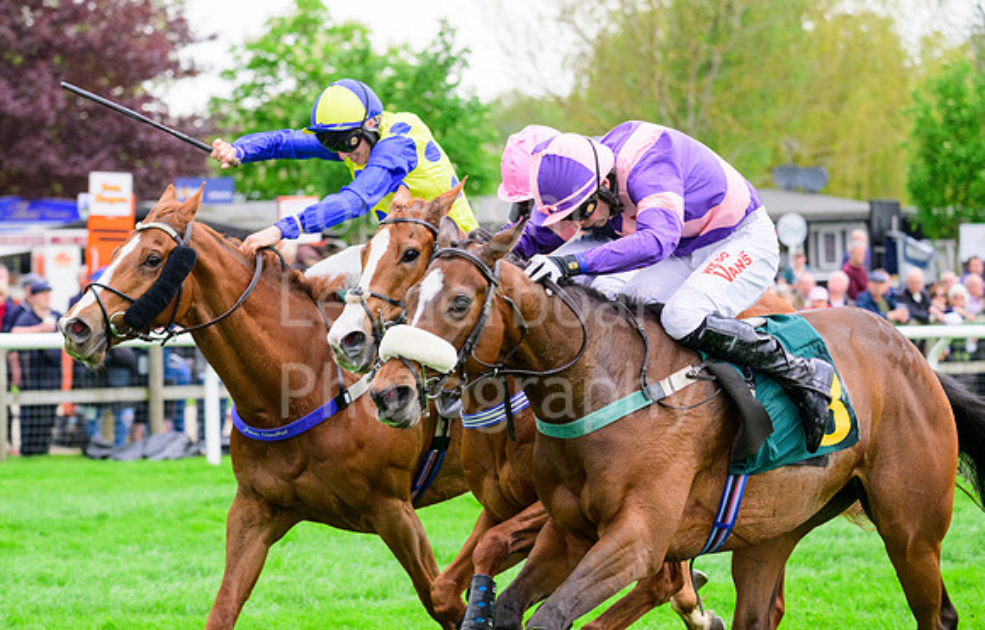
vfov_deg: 8.2
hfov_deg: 12.8
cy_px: 353
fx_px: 4403
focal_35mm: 163
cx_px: 419
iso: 1250
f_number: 5.6
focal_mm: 140
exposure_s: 1/1000
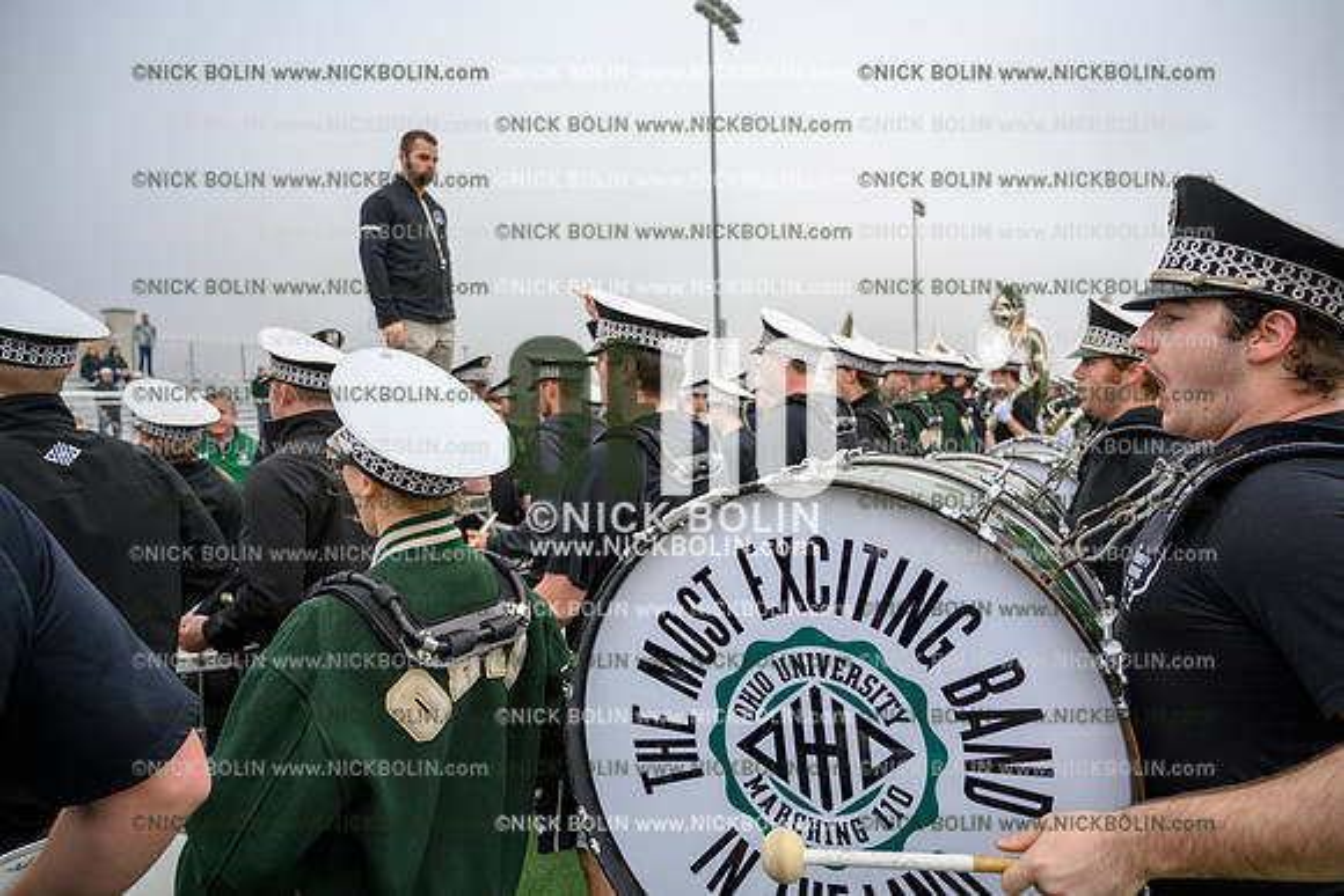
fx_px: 896
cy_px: 448
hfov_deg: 73.7
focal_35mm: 24
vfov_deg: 53.2
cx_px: 672
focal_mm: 24
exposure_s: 1/320
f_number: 4
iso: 125
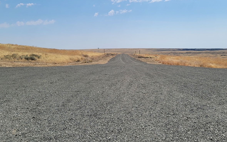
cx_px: 135
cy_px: 77
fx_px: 223
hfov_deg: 53.7
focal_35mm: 36
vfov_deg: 35.3
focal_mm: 7
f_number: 1.8
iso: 20
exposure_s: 1/1650
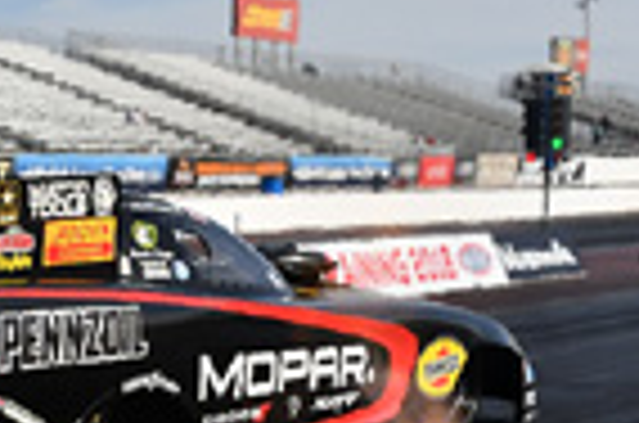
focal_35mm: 93
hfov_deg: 21.6
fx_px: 1647
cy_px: 335
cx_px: 112
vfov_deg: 14.6
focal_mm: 22
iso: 160
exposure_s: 1/1600
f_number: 5.6
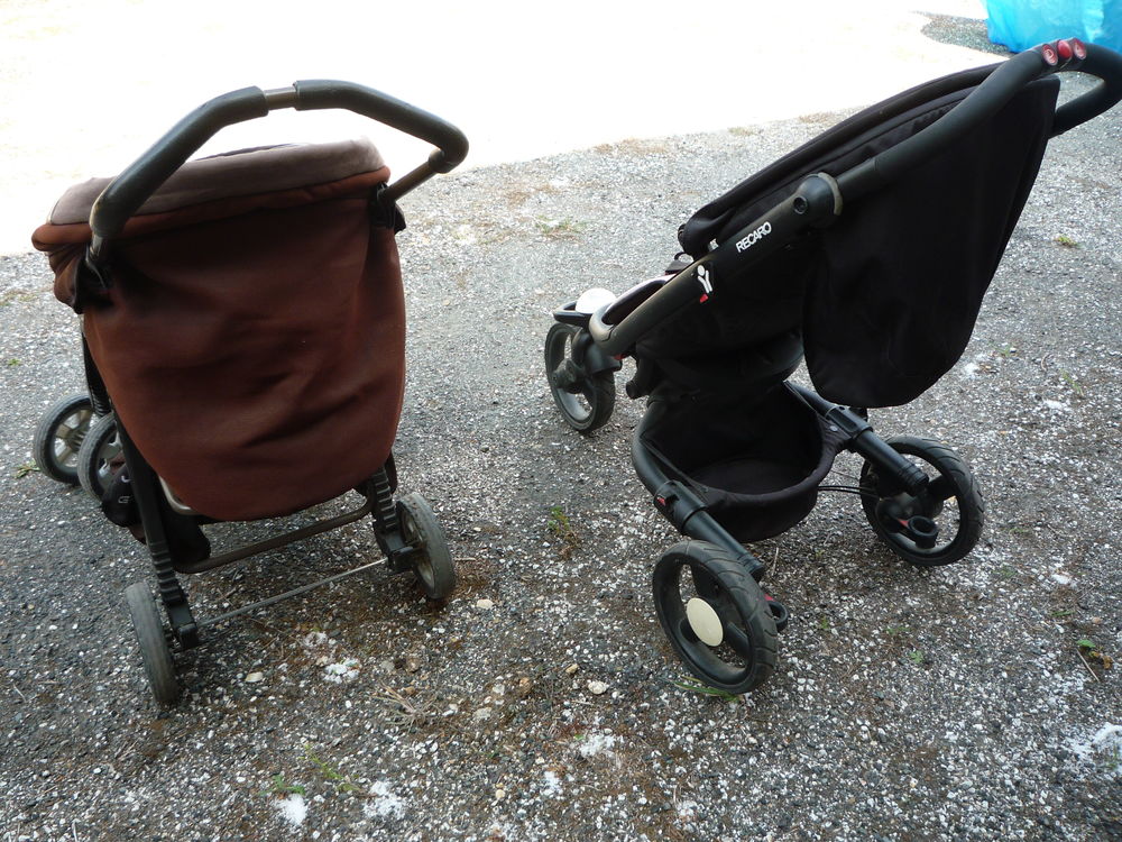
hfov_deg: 60.0
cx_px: 561
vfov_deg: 46.8
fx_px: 972
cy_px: 421
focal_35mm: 30
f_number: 3.5
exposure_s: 1/100
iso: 100
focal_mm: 5.2
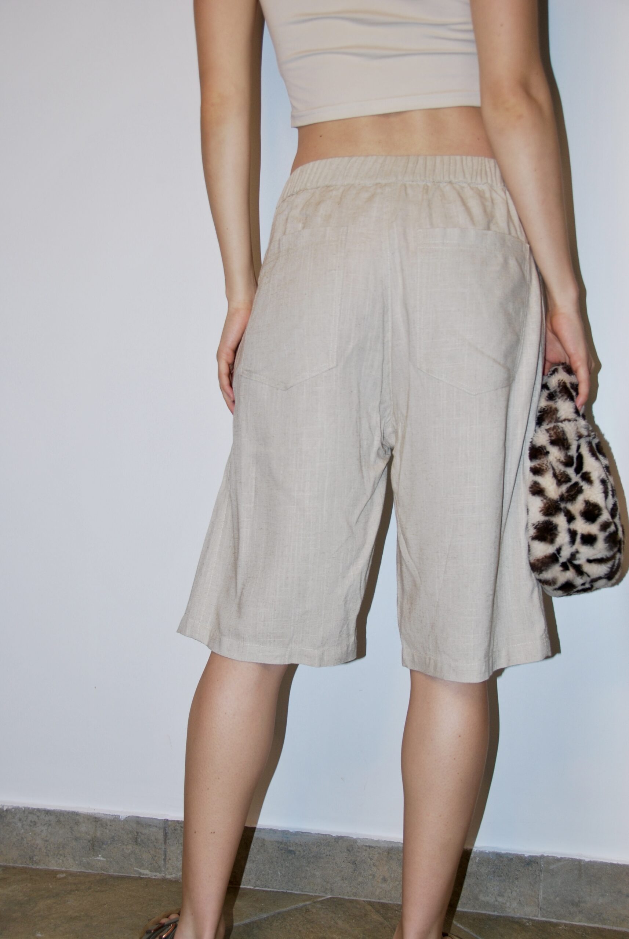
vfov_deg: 49.5
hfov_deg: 34.3
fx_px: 1019
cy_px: 470
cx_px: 314
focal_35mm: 39
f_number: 4
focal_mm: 26
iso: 200
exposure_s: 1/60
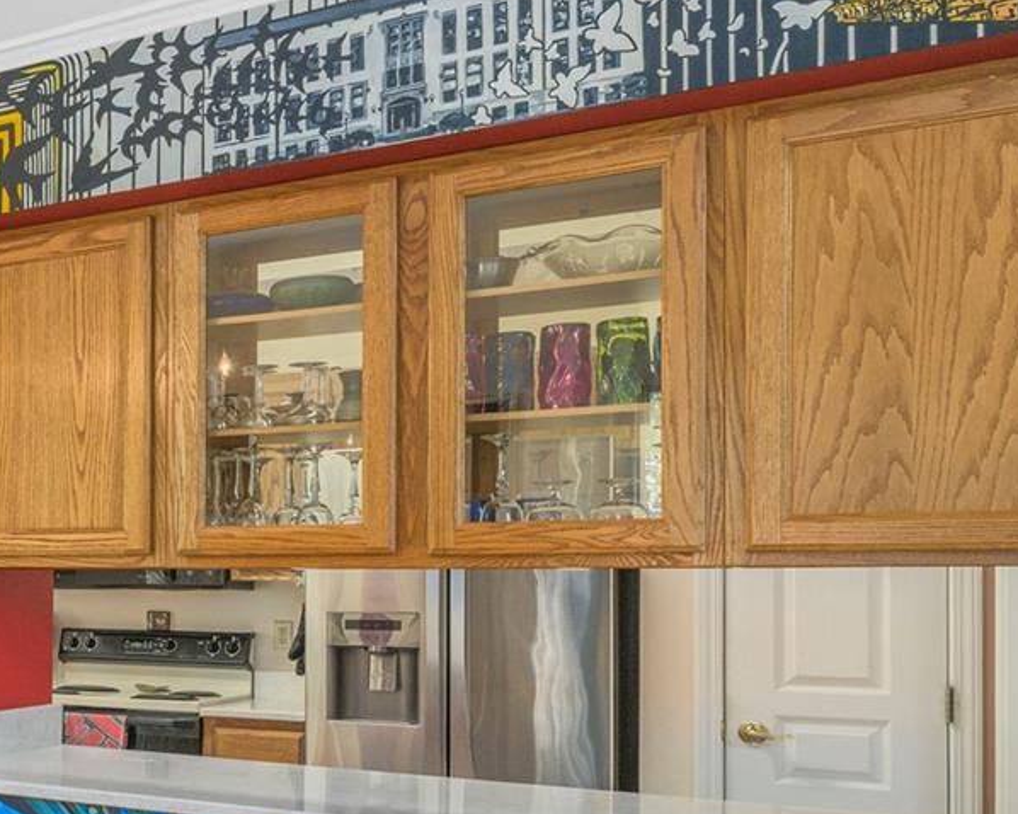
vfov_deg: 33.0
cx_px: -390
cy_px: 575
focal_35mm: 45
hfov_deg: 30.0
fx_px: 1355
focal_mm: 14
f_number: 8
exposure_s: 1/200
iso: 320
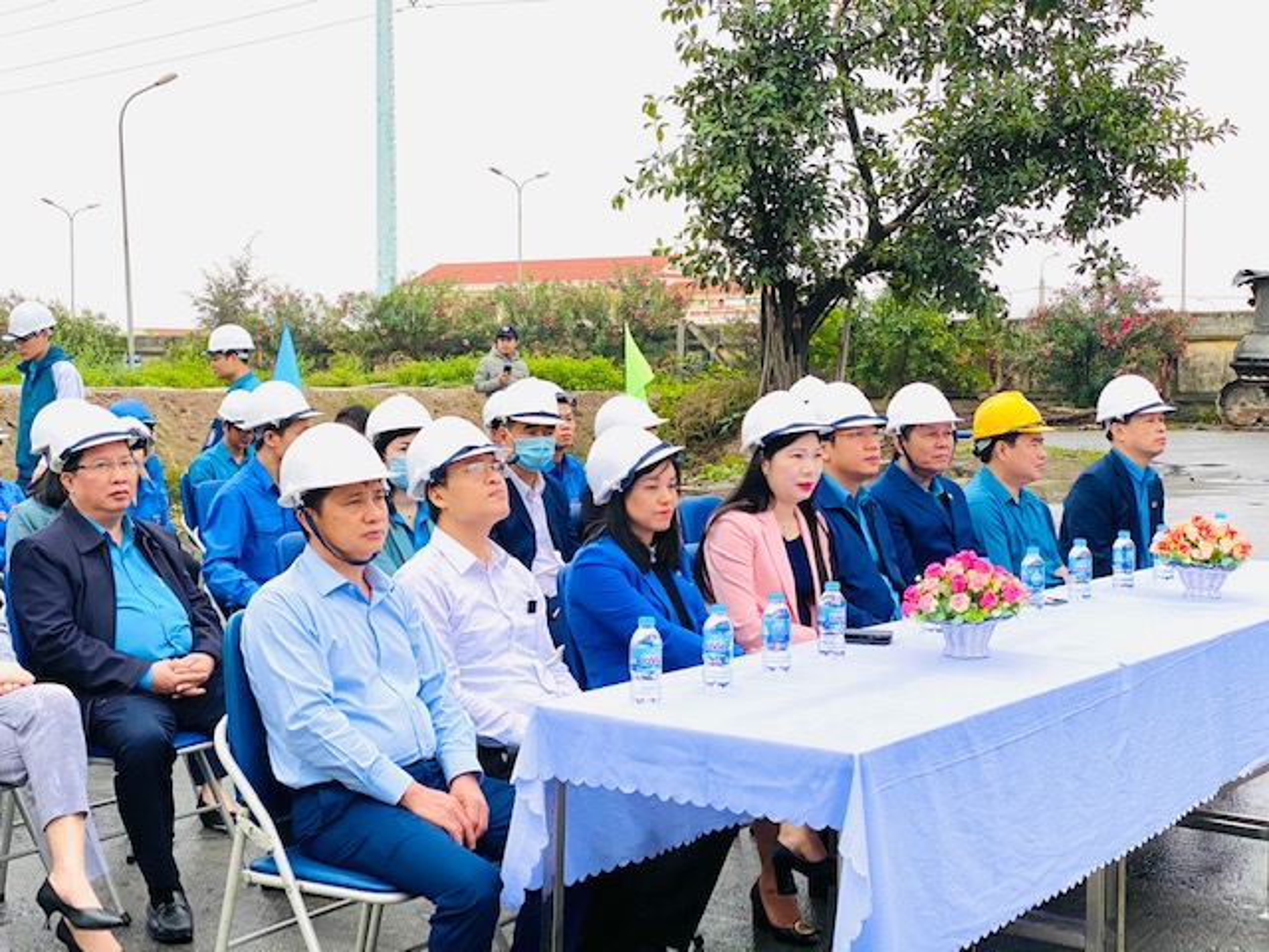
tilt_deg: -2.7
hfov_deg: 36.8
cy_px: 476
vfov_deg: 28.0
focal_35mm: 52
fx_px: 1906
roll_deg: +0.2
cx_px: 634
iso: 20
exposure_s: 1/254
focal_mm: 6
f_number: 2
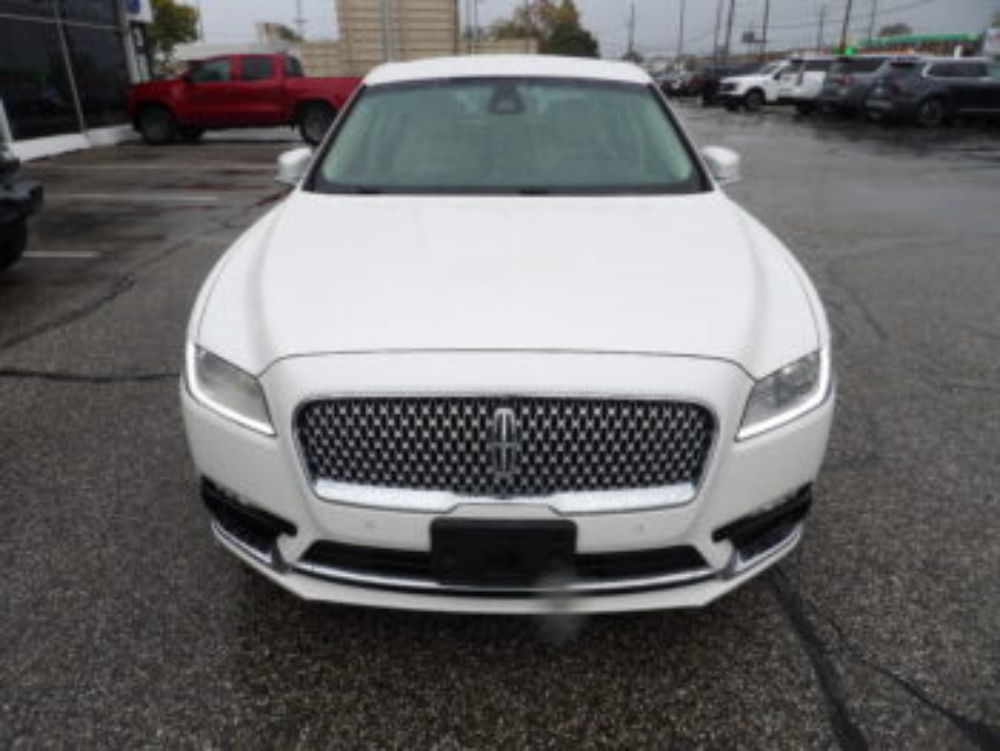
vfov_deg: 56.9
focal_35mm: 24
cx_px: 500
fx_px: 694
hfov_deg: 71.6
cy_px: 376
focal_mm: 4.3
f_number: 3.2
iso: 100
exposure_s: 1/191
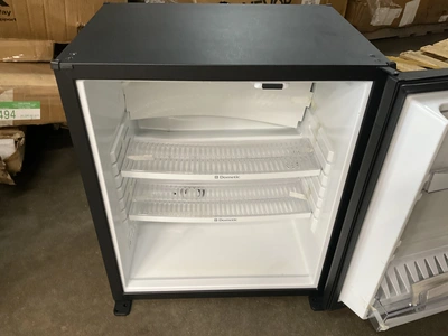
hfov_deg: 61.7
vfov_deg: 48.2
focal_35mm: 29
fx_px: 375
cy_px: 168
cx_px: 224
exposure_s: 1/60
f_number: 1.8
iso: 200
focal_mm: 3
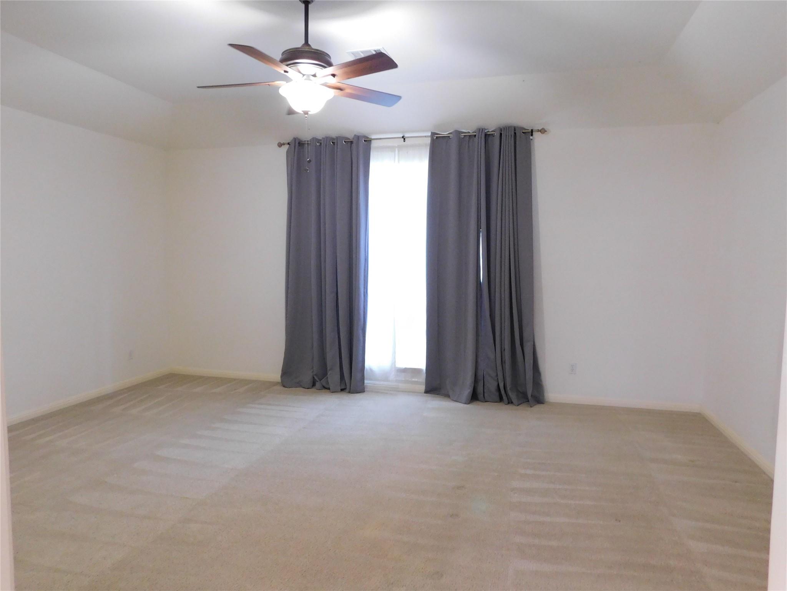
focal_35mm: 23
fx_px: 523
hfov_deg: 73.9
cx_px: 394
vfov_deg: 58.9
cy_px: 296
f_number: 3
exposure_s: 1/20
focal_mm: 4
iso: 400
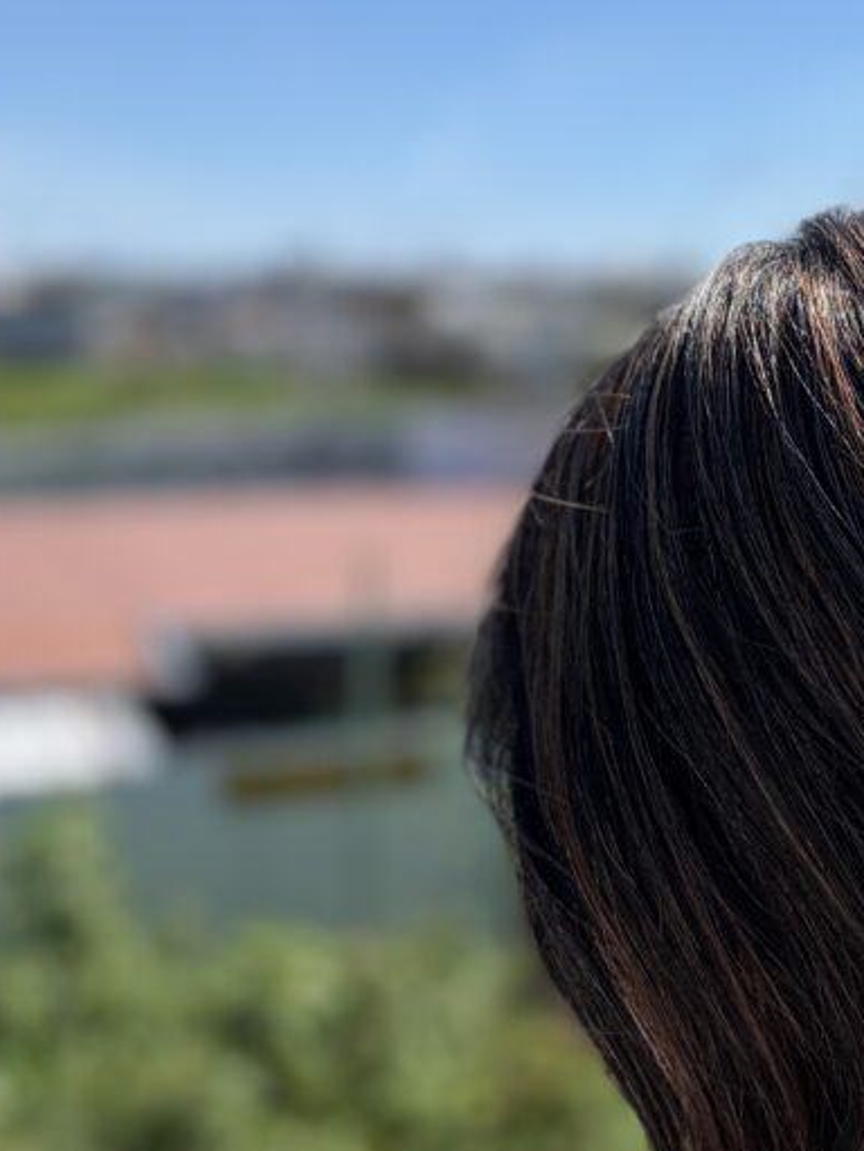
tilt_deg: -14.1
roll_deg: -0.8
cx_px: 799
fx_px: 1731
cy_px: 753
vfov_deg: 36.5
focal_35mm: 52
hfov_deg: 26.9
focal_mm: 5.96
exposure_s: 1/3279
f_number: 1.6
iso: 50
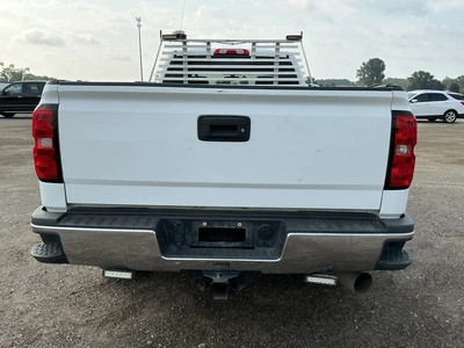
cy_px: 174
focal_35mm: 28
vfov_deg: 49.7
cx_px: 232
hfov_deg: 63.4
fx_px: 375
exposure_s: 1/1195
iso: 25
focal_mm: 3
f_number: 1.8
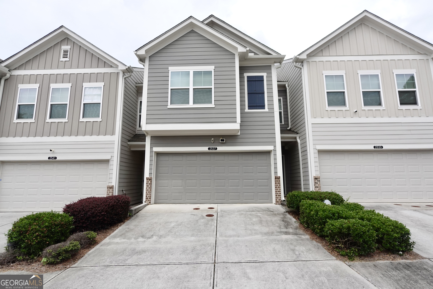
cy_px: 144
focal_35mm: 18
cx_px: 216
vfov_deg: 67.4
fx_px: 216
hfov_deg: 90.0
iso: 125
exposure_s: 1/500
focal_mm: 6.9
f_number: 1.8
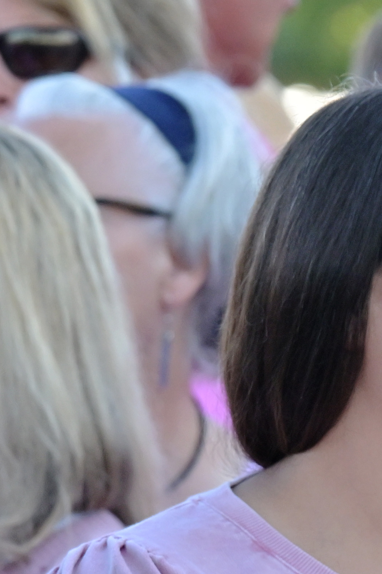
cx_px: -323
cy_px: 602
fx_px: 11127
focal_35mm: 699
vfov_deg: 2.9
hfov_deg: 2.0
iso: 720
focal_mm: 135
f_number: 5.6
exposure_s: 1/640
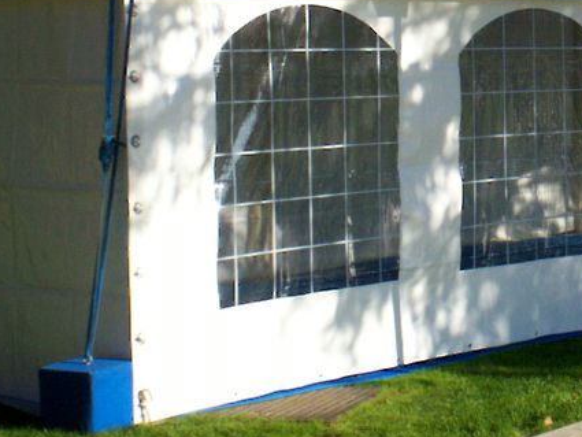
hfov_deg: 18.8
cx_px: 490
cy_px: 103
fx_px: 1732
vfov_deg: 14.3
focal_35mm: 103
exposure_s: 1/486
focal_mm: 5.9
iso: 100
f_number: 4.5
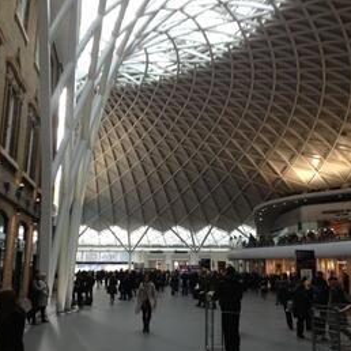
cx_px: 186
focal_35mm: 42
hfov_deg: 40.0
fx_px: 482
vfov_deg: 40.0
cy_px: 176
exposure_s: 1/60
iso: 64
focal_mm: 4.28
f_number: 2.4
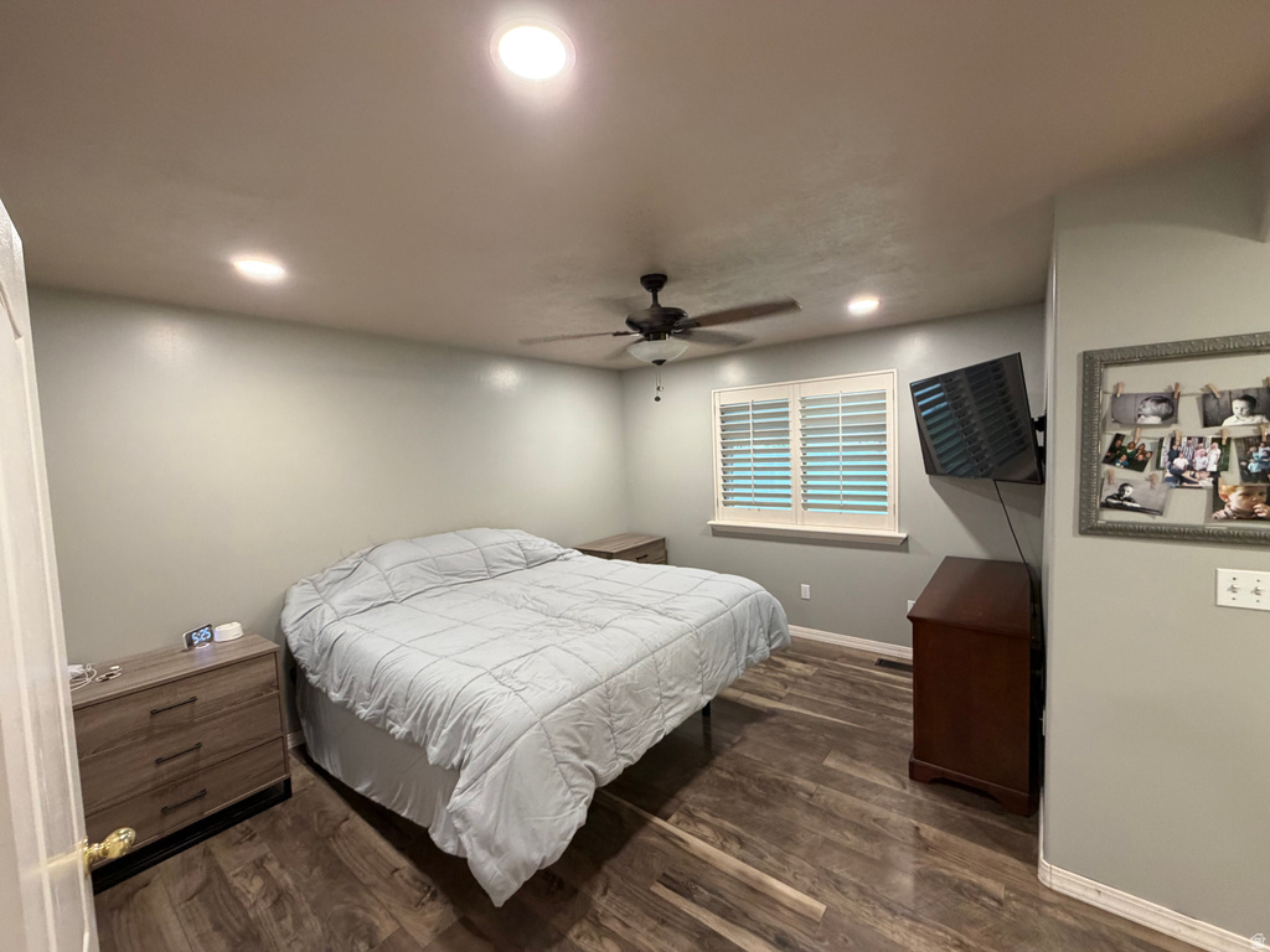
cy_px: 476
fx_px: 514
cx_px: 635
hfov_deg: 102.1
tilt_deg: -1.1
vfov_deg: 85.7
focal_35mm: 14
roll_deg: +1.6
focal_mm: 2.22
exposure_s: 1/60
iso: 320
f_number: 2.2
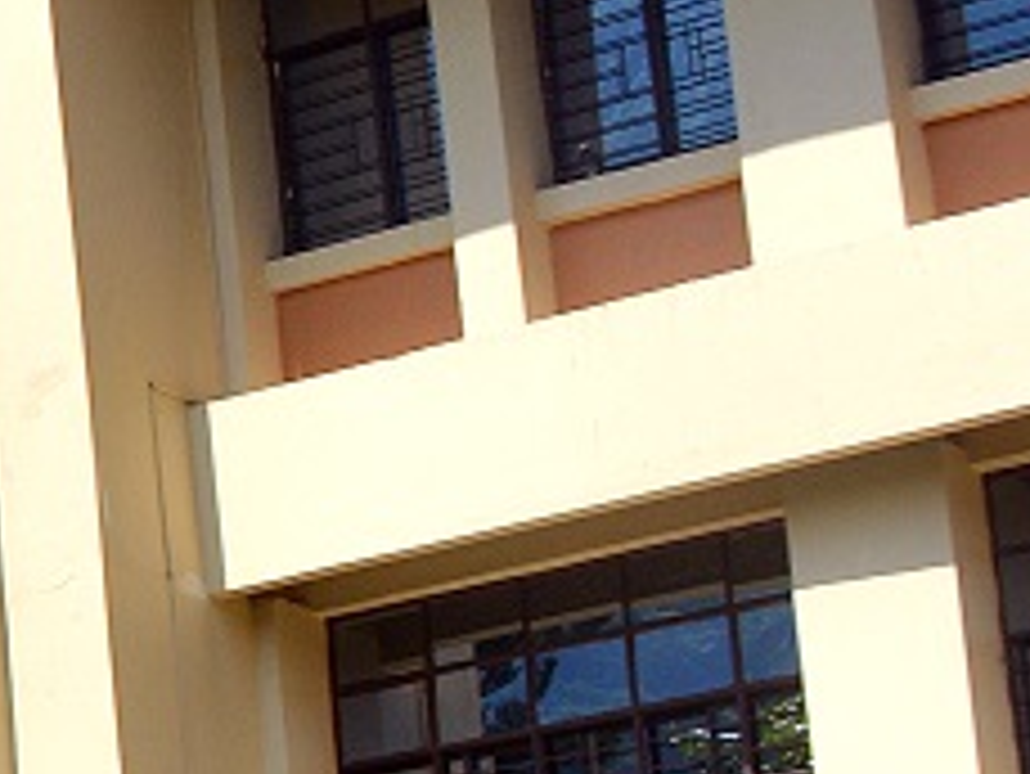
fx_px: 5627
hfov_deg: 8.6
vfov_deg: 7.9
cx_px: -2136
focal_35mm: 189
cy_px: 580
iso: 100
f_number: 8
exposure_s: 1/320
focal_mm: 20
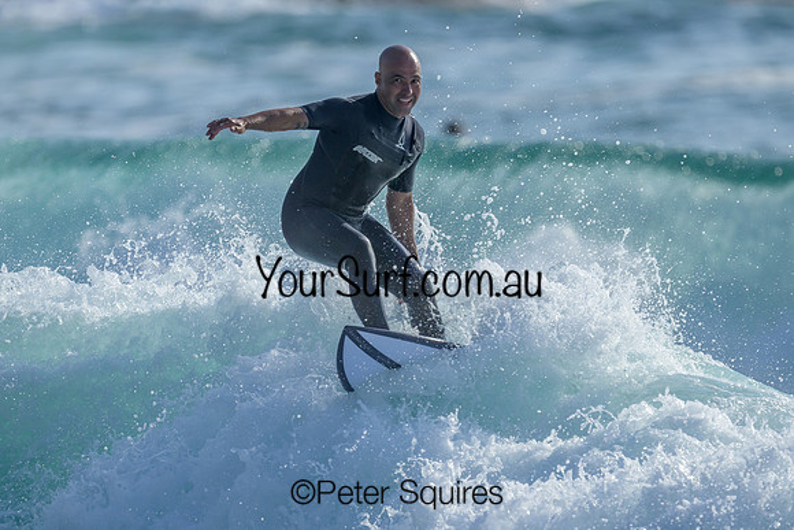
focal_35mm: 1093
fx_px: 24110
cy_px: 324
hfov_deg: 1.9
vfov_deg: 1.3
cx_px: 542
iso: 180
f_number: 6.3
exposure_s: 1/2000
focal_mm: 800
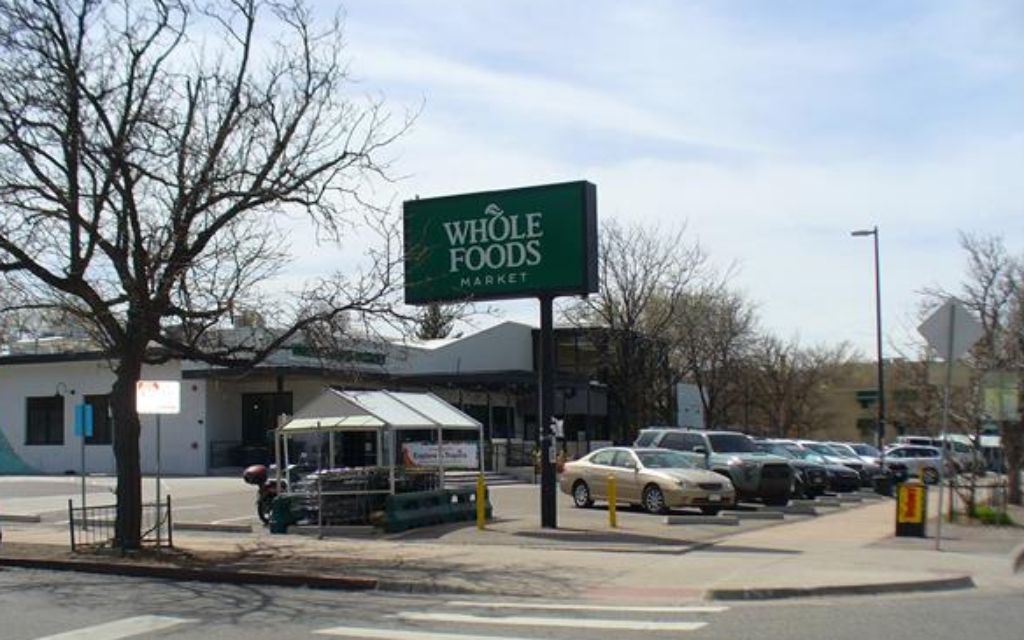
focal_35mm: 43
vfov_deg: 29.8
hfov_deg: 46.2
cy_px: 382
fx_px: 1200
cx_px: 489
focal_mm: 6.1
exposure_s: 1/500
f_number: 5.6
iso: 80
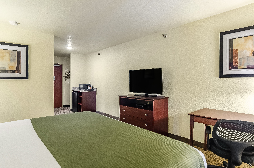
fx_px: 137
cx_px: 127
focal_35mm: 20
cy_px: 84
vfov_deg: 63.0
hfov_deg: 85.5
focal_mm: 13
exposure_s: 1/13
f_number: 8
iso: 400
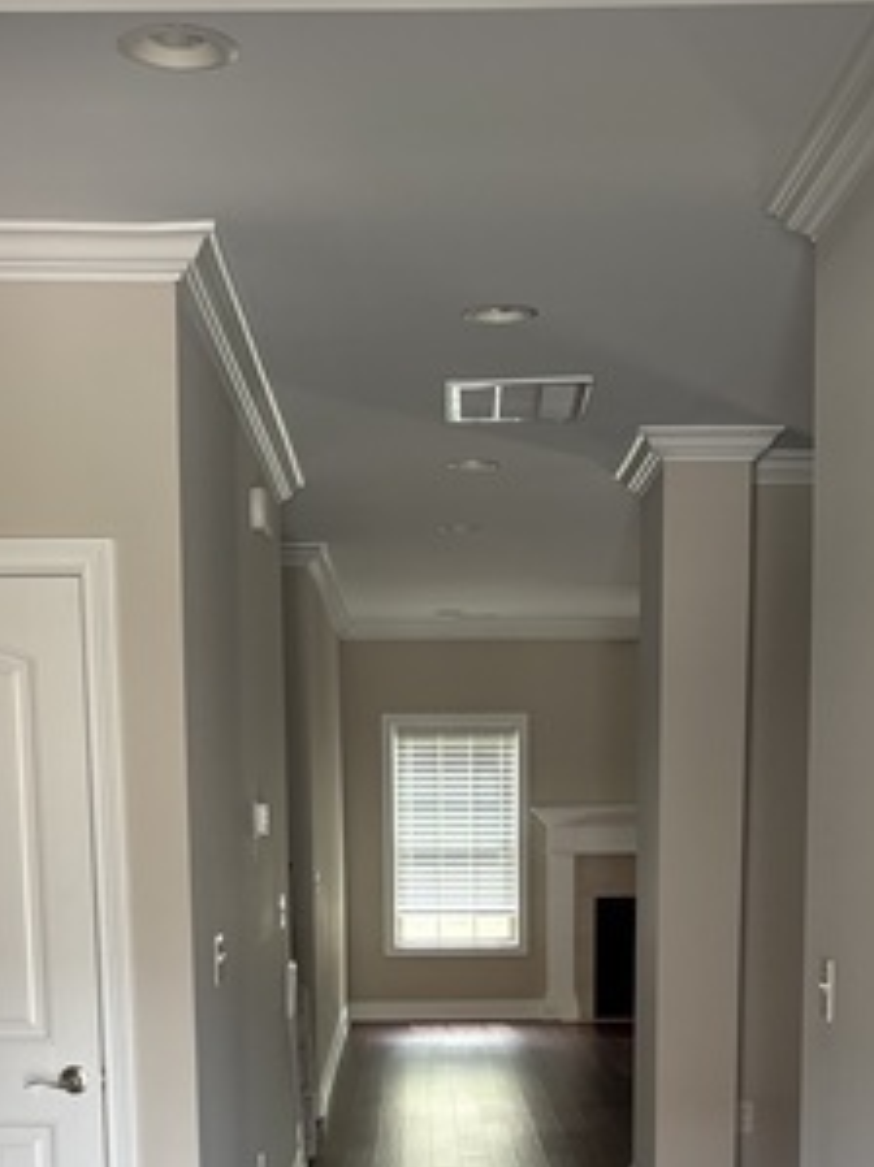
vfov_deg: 31.3
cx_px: 437
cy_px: 1103
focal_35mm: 58
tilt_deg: -10.0
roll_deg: -0.6
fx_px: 1954
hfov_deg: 25.2
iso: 125
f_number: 1.6
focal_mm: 5.96
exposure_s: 1/89
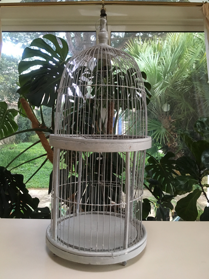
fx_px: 233
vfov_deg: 61.7
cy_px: 140
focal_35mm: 29
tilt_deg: -3.6
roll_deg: +0.3
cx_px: 104
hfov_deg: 48.2
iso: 250
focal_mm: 4.15
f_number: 2.2
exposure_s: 1/33
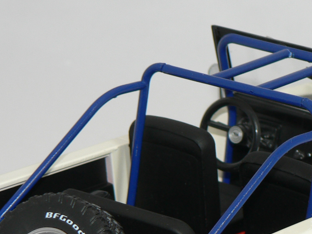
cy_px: 222
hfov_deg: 9.2
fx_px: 1929
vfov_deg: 6.9
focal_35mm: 214
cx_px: 254
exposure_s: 1/60
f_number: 3.2
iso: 80
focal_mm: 14.9
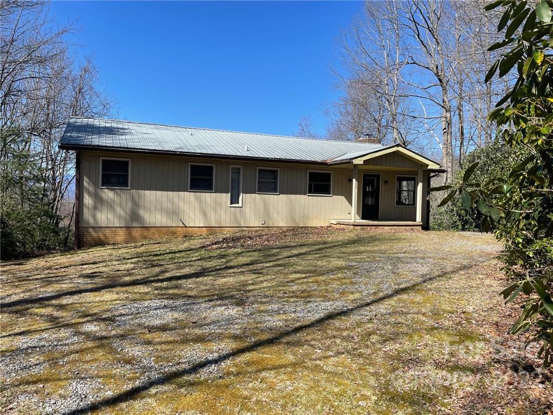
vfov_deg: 53.1
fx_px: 415
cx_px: 276
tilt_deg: -0.2
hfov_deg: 67.3
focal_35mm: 26
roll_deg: -1.6
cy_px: 208
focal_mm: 4.2
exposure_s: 1/2304
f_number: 1.6
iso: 32
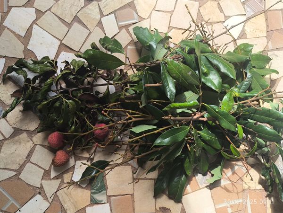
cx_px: 142
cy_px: 106
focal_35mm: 35
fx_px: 286
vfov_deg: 40.7
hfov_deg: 52.6
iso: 50
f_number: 1.7
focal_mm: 4.71
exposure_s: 1/334
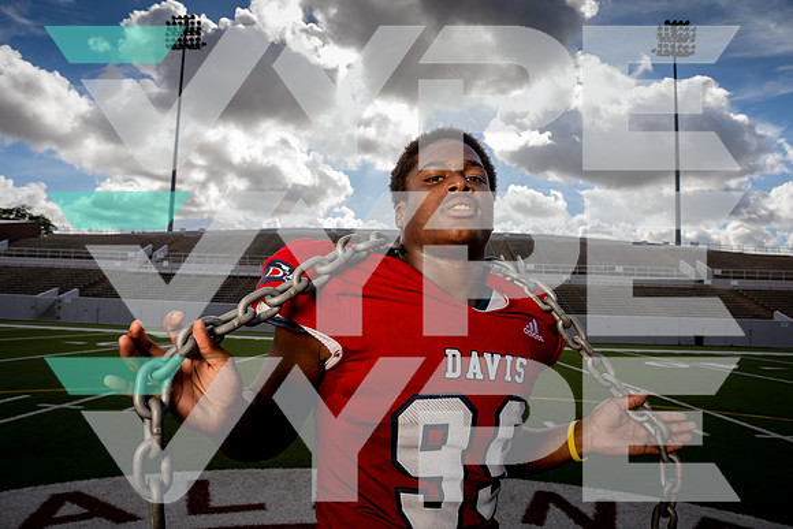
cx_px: 396
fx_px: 529
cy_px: 264
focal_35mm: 24
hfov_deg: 73.7
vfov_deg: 53.2
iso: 64
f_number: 7.1
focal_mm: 24
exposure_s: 1/250
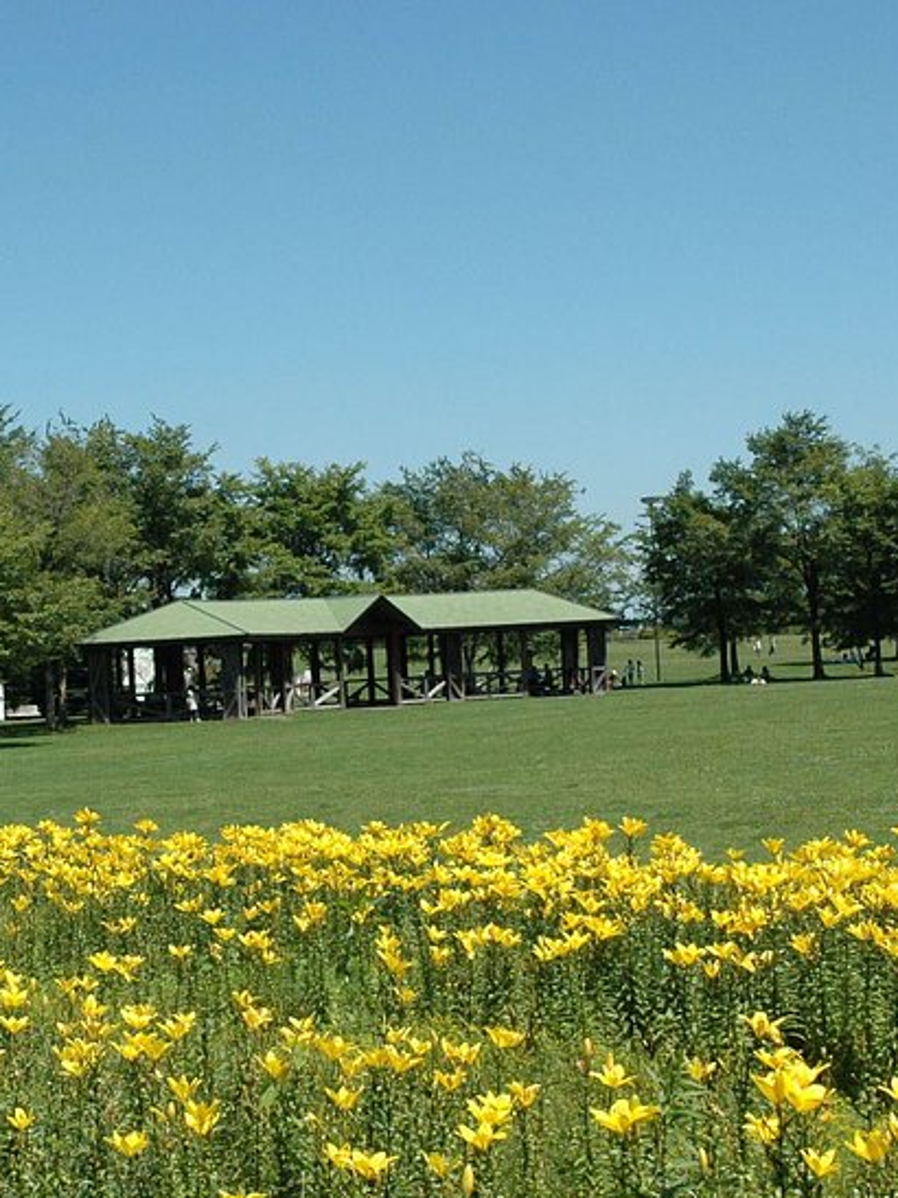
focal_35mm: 73
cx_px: 263
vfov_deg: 26.7
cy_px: 711
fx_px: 2523
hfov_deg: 20.1
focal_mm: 27
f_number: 11
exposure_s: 1/500
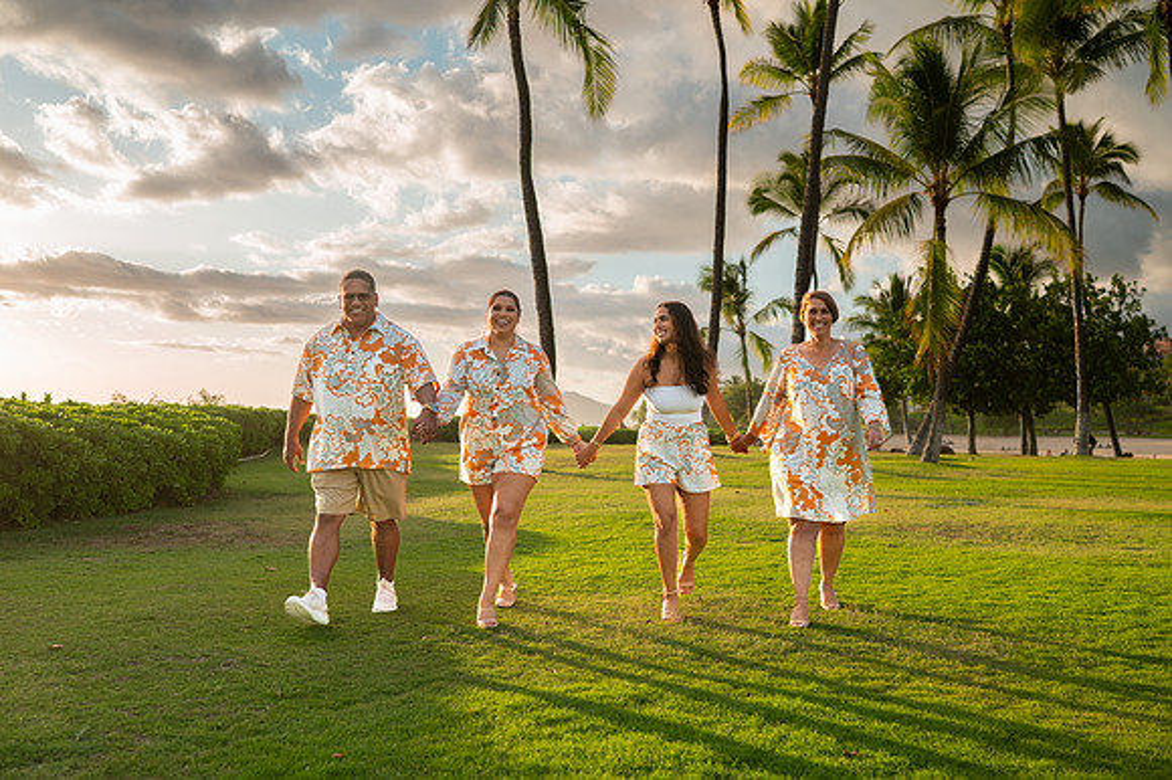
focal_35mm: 37
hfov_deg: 52.1
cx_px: 558
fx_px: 1198
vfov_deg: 36.1
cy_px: 373
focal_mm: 35
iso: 100
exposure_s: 1/320
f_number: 2.8
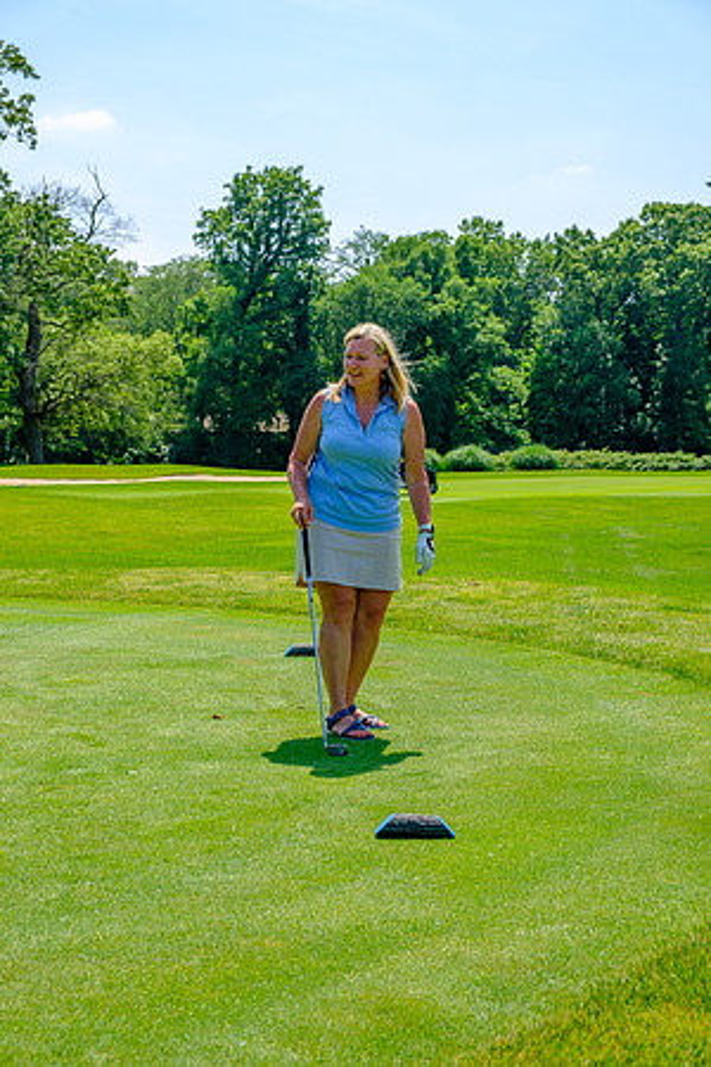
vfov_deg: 33.9
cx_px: 356
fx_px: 1748
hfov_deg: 23.0
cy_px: 534
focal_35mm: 59
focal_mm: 39
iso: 200
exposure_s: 1/250
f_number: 5.6
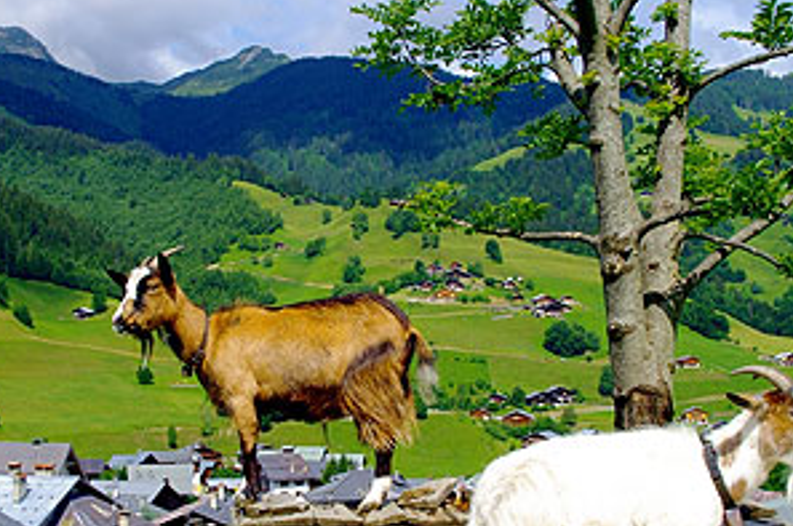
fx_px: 1050
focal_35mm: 48
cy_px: 355
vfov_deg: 27.9
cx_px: 328
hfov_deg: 41.2
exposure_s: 1/45
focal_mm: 21
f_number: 22
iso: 200
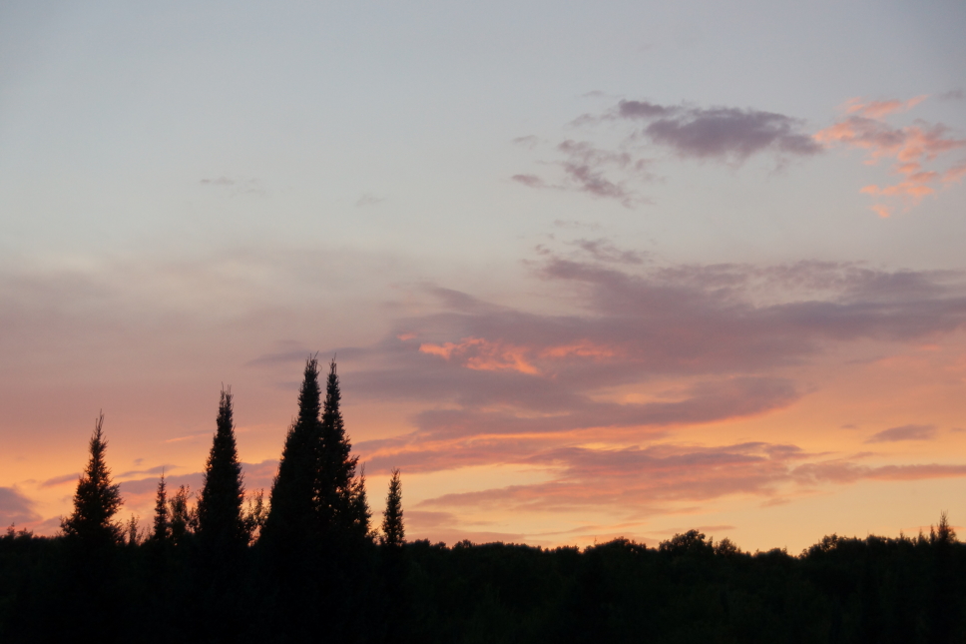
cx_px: 483
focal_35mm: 93
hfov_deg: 21.9
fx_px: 2495
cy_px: 327
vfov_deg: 14.7
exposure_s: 1/100
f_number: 5
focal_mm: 60
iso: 500
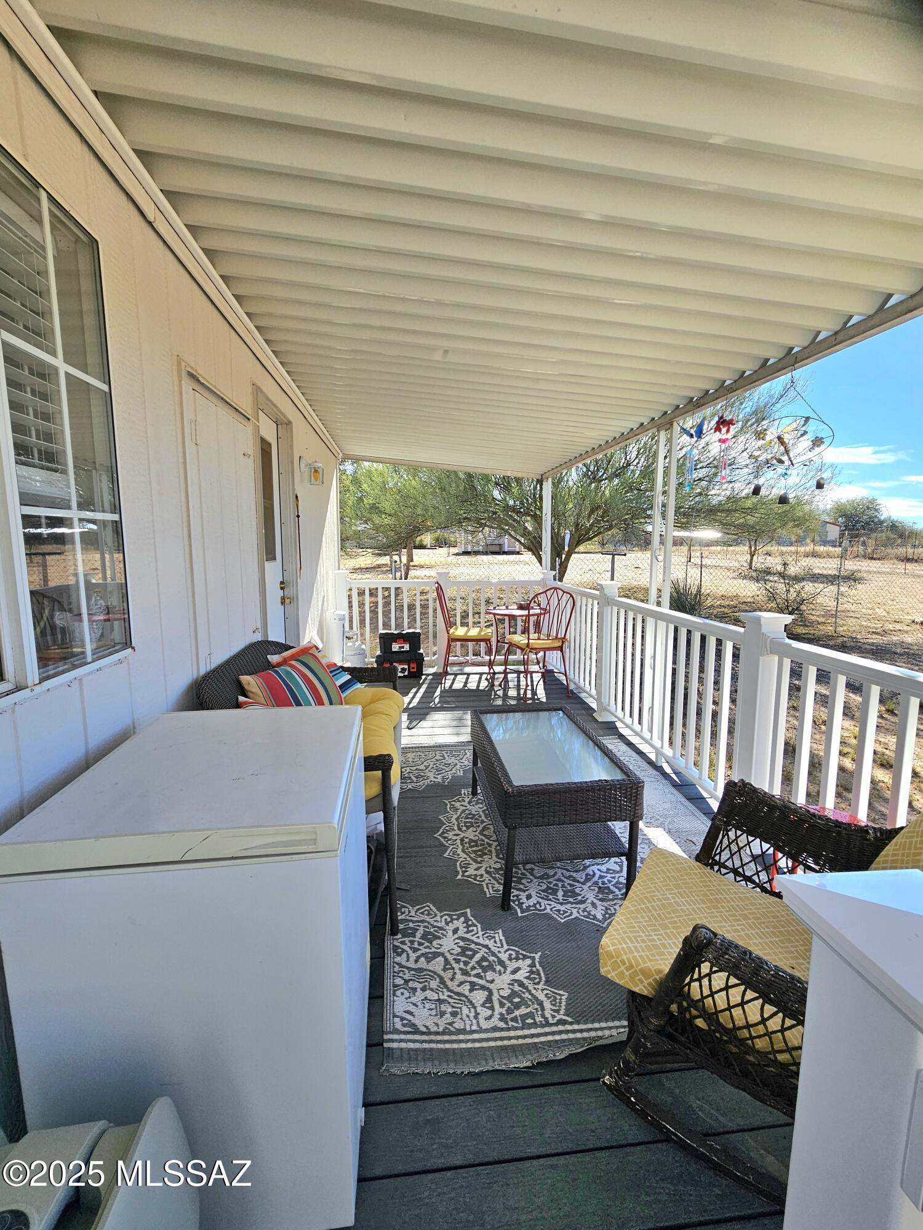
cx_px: 462
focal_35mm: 13
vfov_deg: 106.2
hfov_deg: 89.9
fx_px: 462
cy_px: 615
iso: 50
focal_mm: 2.2
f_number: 2.2
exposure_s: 1/1000
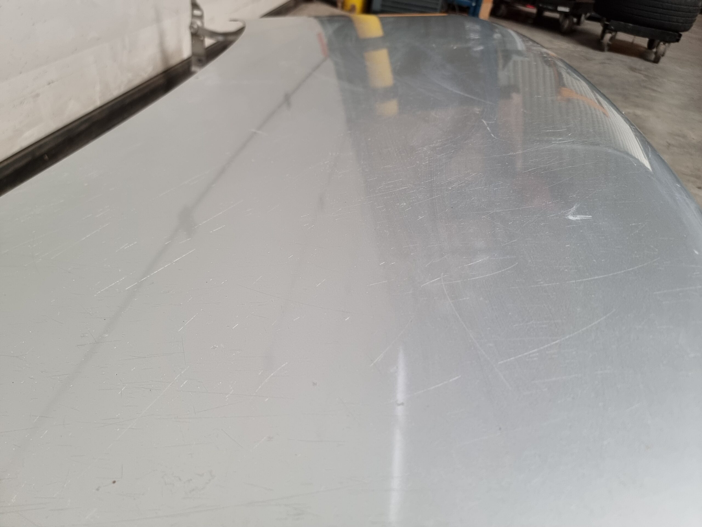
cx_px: 351
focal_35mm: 24
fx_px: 487
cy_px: 264
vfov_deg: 56.8
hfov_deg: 71.6
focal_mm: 6.7
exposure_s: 1/50
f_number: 1.8
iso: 250
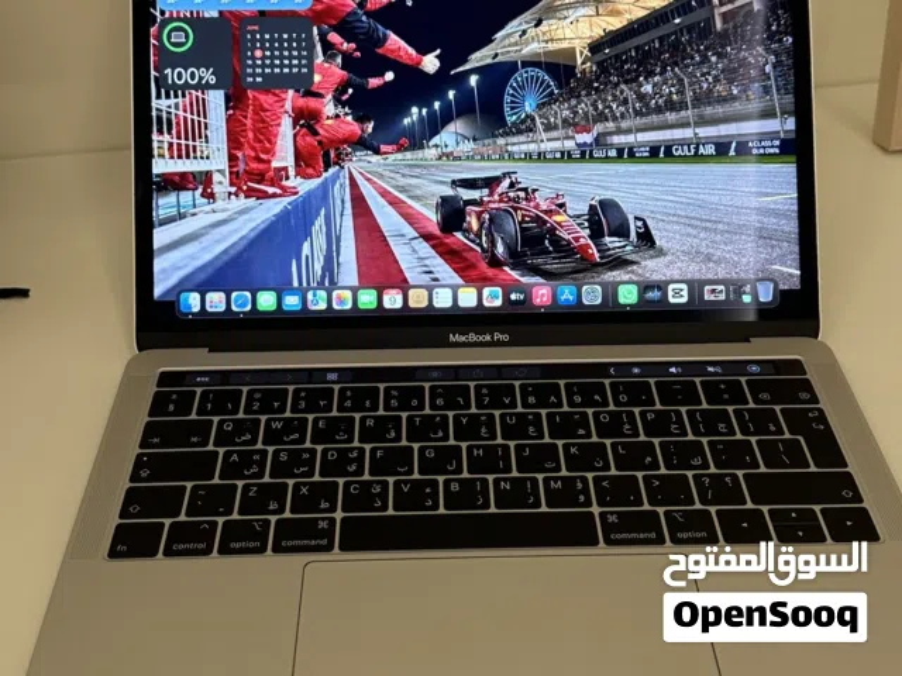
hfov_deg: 71.6
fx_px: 625
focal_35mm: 24
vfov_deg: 56.8
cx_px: 451
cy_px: 338
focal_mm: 6.86
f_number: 1.78
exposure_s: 1/50
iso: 160
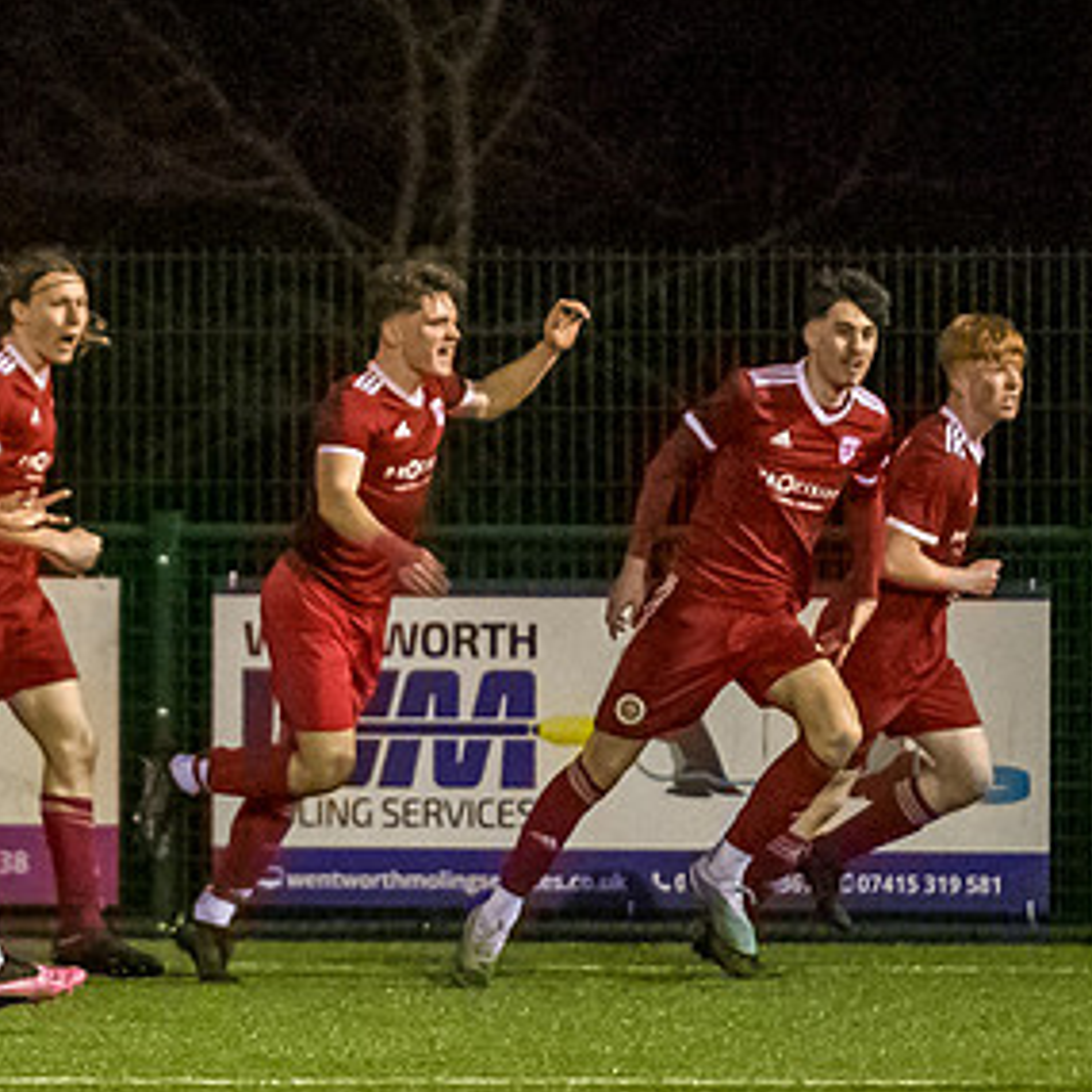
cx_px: 135
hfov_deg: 1.8
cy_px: 573
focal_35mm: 959
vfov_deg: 1.8
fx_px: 34227
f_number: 2.8
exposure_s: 1/1000
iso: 8000
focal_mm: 300
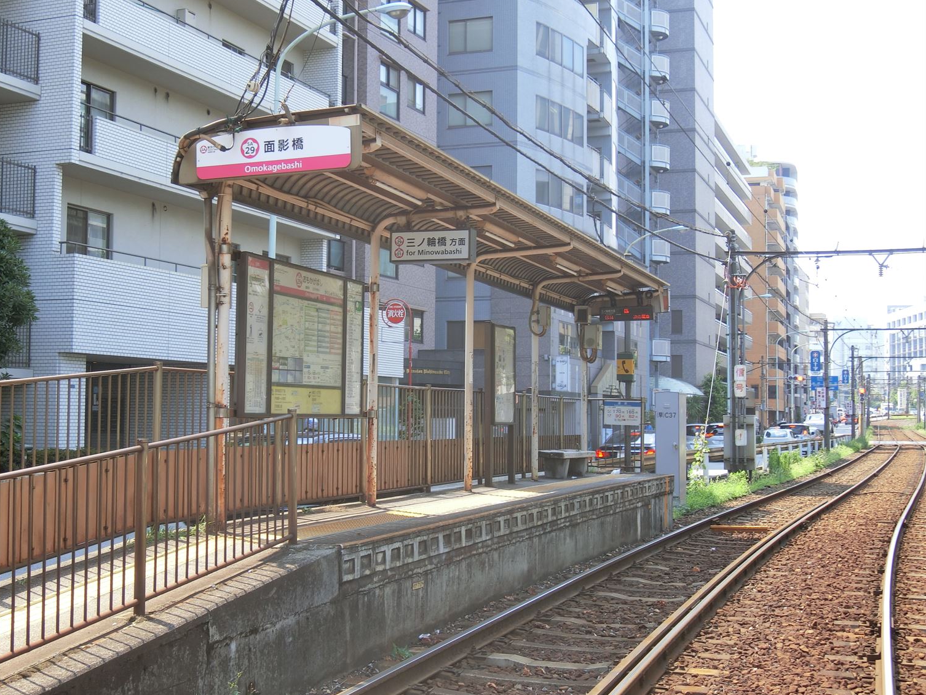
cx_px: 435
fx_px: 1364
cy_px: 350
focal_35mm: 51
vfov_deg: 28.6
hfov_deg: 37.5
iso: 80
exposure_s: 1/160
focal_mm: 10.2
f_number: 4.2
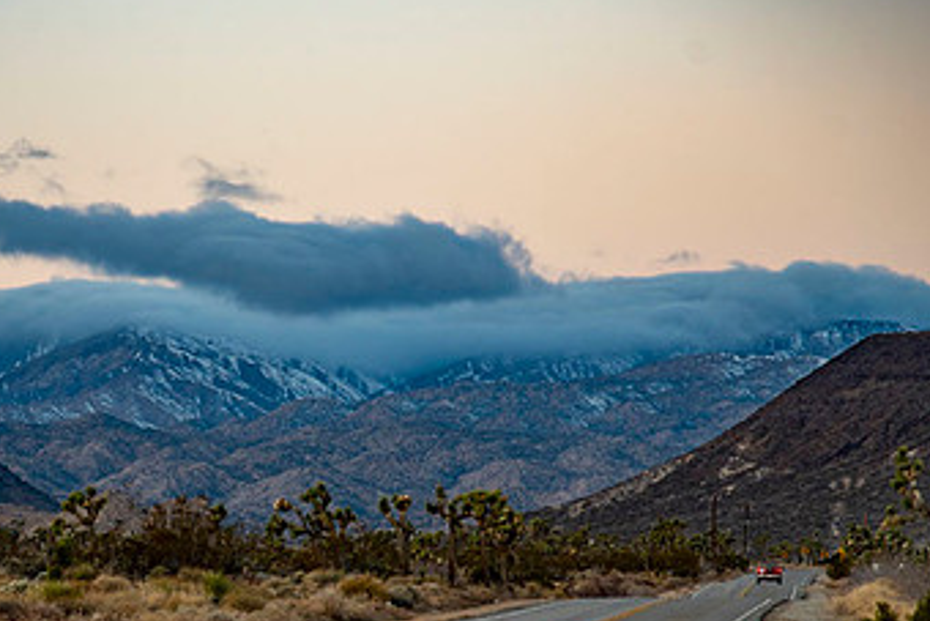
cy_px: 491
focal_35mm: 205
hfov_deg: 10.0
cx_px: 312
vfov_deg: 6.7
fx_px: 5298
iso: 400
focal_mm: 120
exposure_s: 1/200
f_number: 4
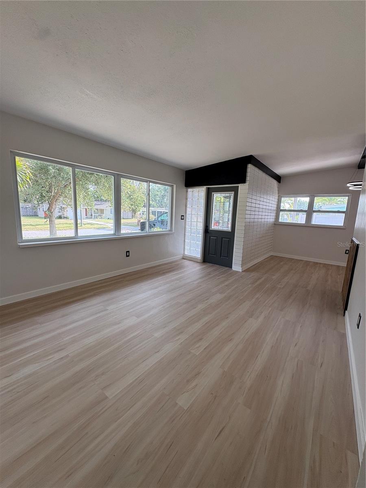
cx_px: 183
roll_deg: -2.9
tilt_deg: -8.5
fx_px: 197
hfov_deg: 85.7
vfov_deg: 102.1
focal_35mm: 14
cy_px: 244
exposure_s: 1/117
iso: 50
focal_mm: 2.22
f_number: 2.2
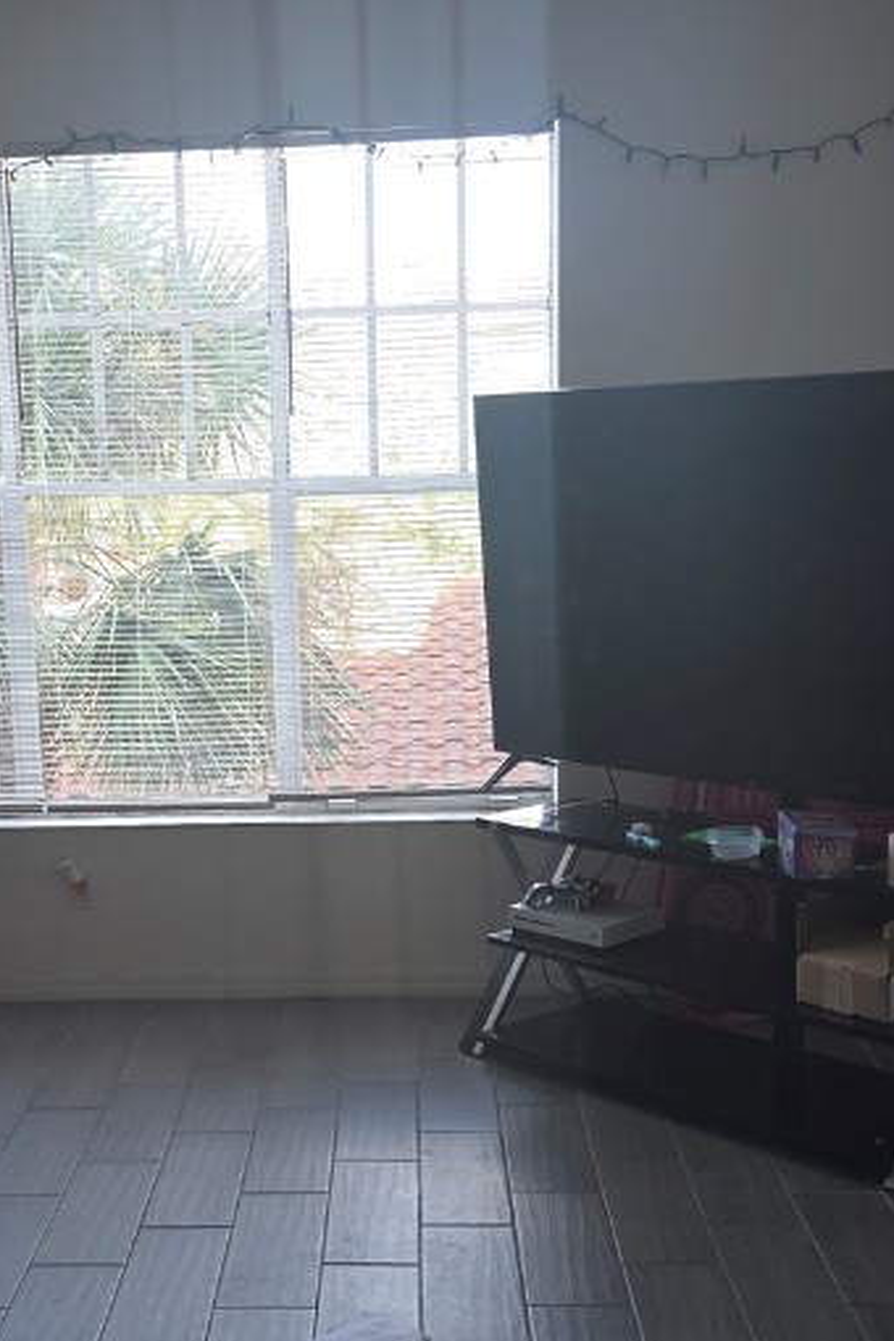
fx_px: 1788
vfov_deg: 40.9
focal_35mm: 48
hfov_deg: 27.9
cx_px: 308
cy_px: 815
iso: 40
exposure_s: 1/50
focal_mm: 6.3
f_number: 1.7
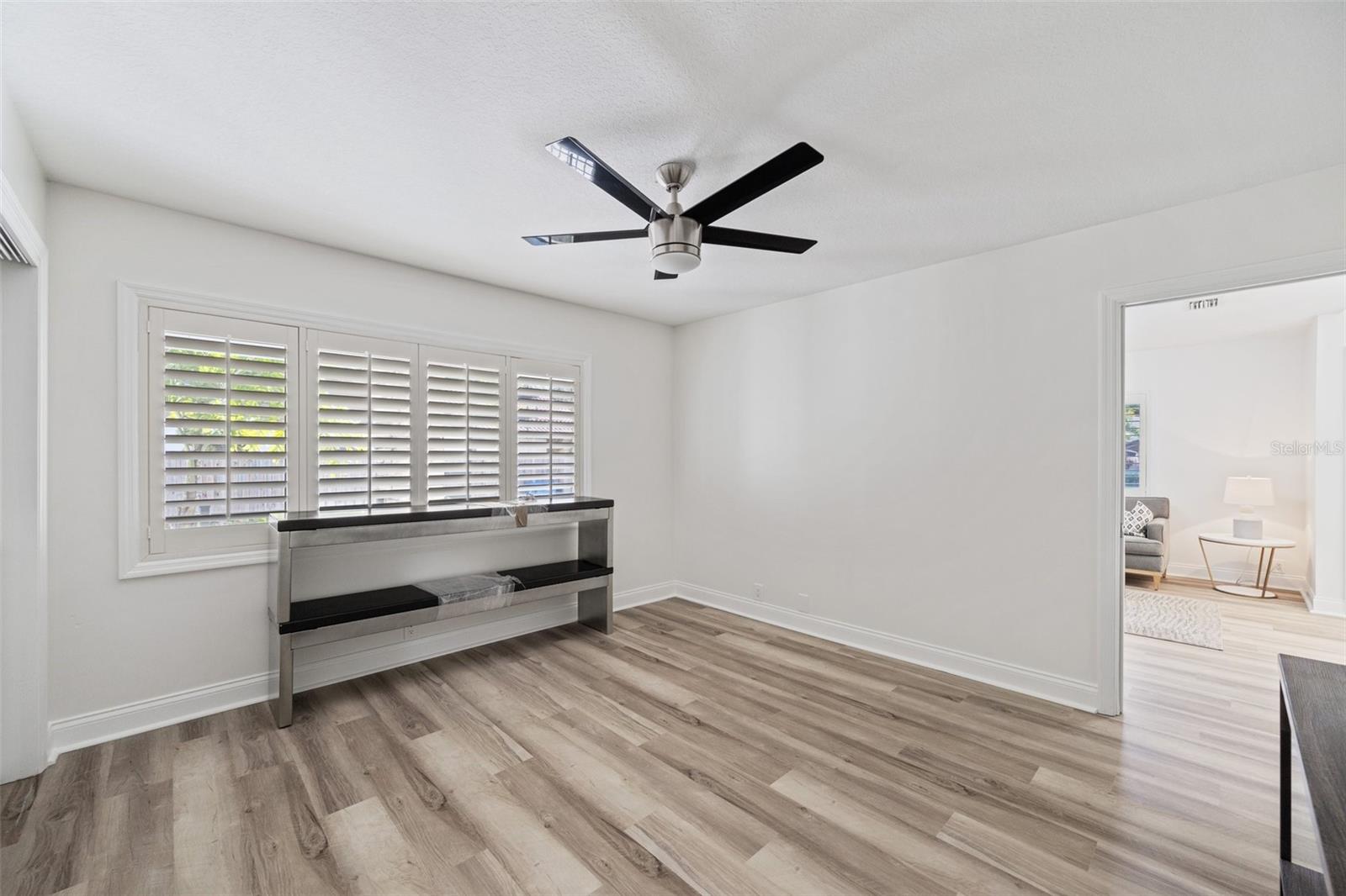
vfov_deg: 81.2
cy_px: 448
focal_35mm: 14
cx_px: 673
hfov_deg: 104.3
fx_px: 523
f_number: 7.1
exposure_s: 1/2.5
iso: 160
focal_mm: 14
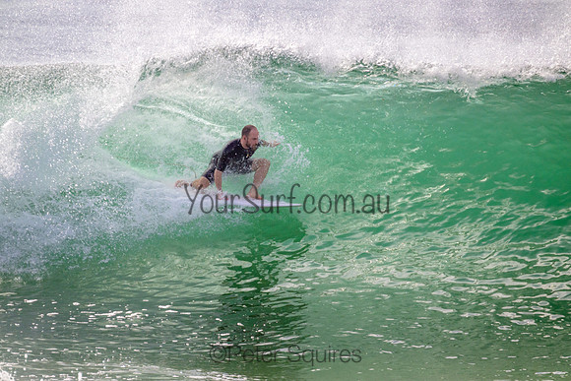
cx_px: 286
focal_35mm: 800
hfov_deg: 2.6
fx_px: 12691
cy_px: 190
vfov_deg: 1.7
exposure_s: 1/2000
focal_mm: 800
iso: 800
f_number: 11
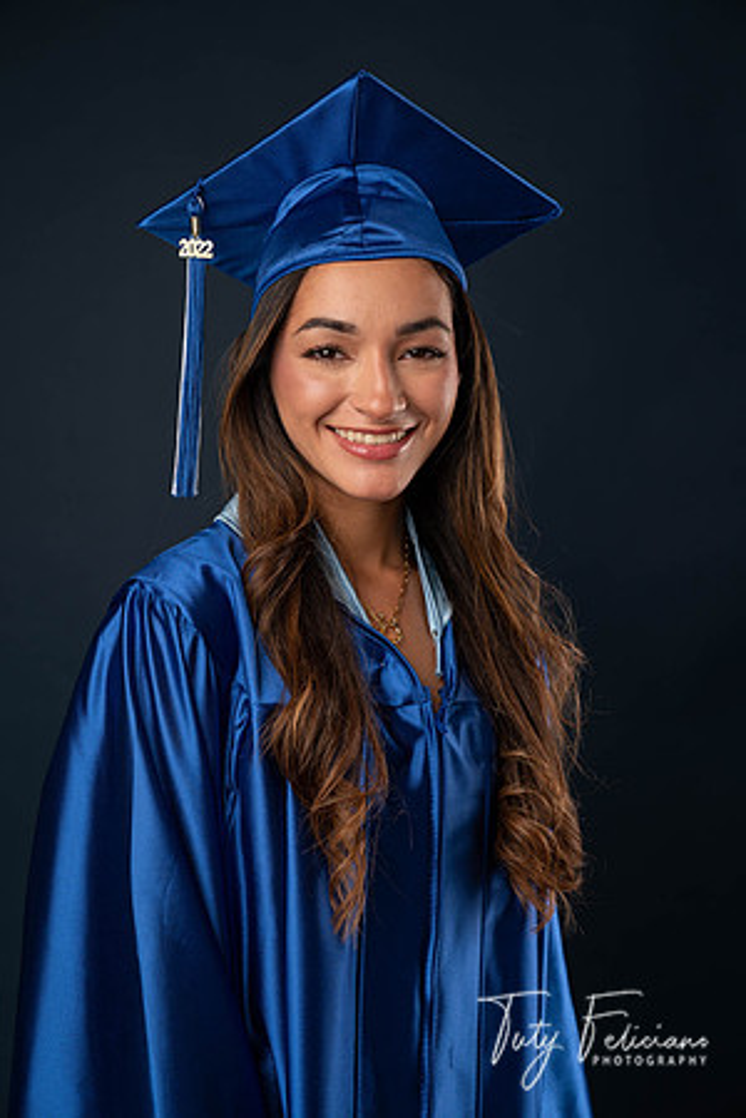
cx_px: 373
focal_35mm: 67
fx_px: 2082
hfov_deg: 20.3
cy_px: 559
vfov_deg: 30.1
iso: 200
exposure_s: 1/125
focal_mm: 67
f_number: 5.6
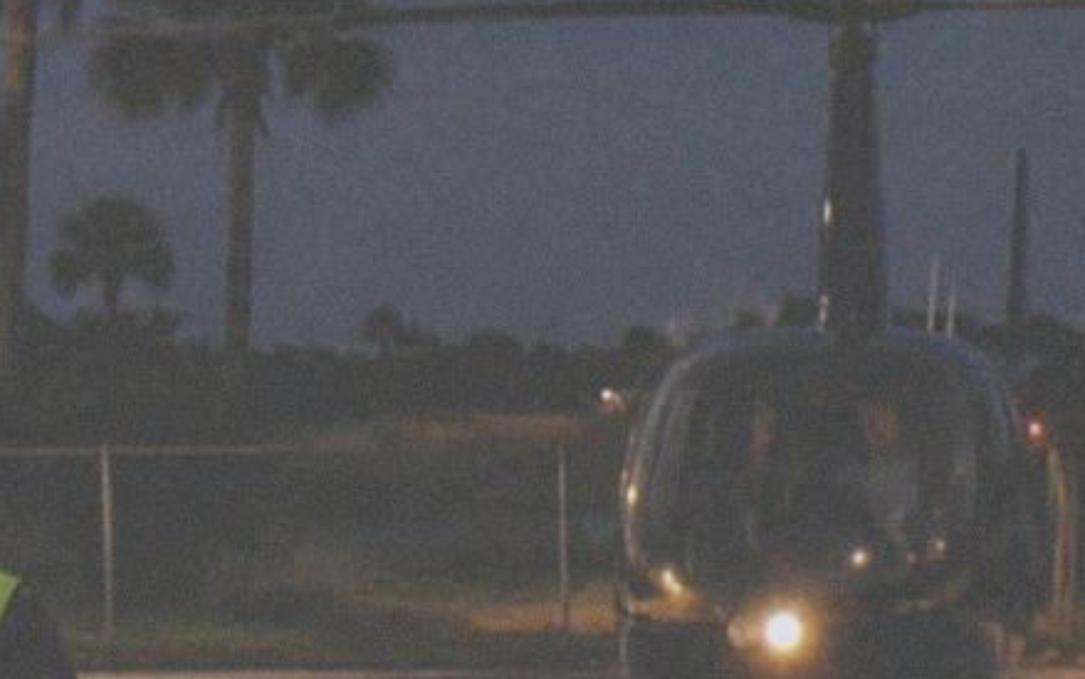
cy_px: 516
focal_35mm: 109
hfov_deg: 19.1
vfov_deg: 12.0
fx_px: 3225
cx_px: 403
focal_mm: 47
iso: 400
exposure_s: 1/200
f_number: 8
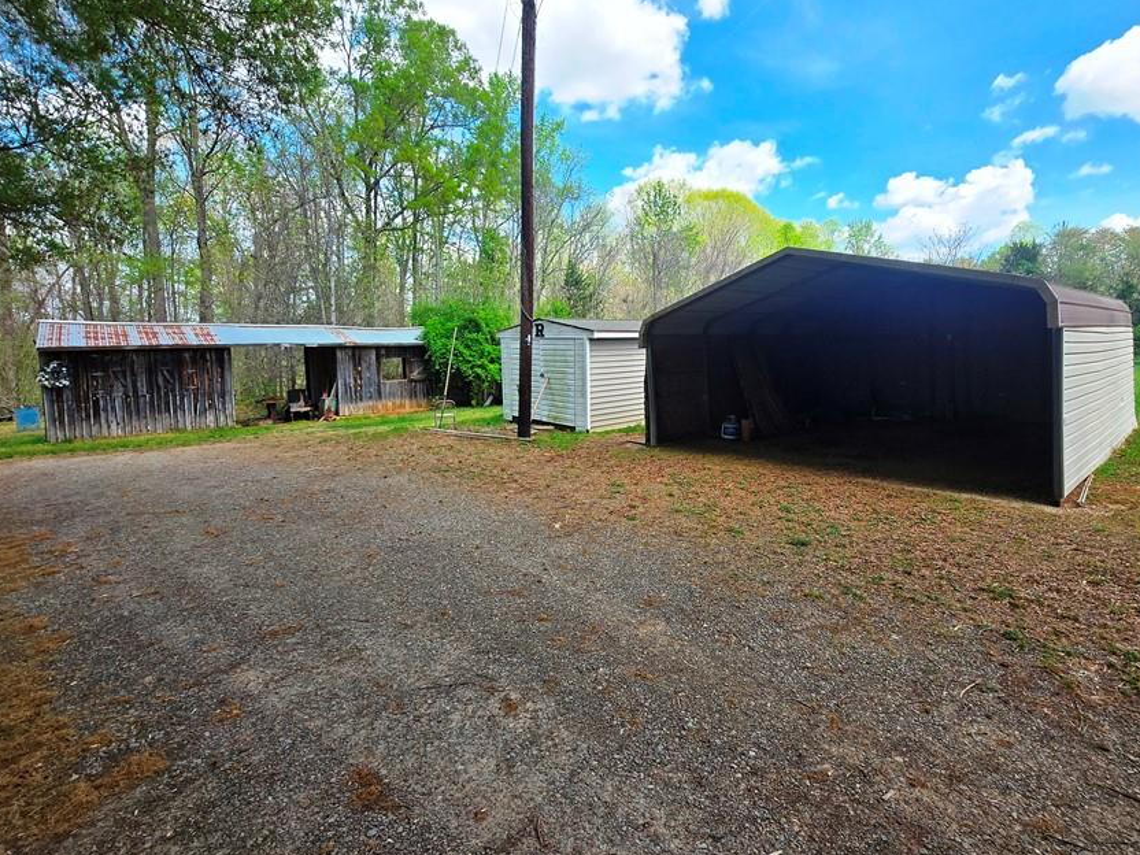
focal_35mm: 16
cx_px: 626
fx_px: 527
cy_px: 389
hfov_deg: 94.2
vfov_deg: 77.9
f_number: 2.2
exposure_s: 1/547
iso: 25
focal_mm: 1.7
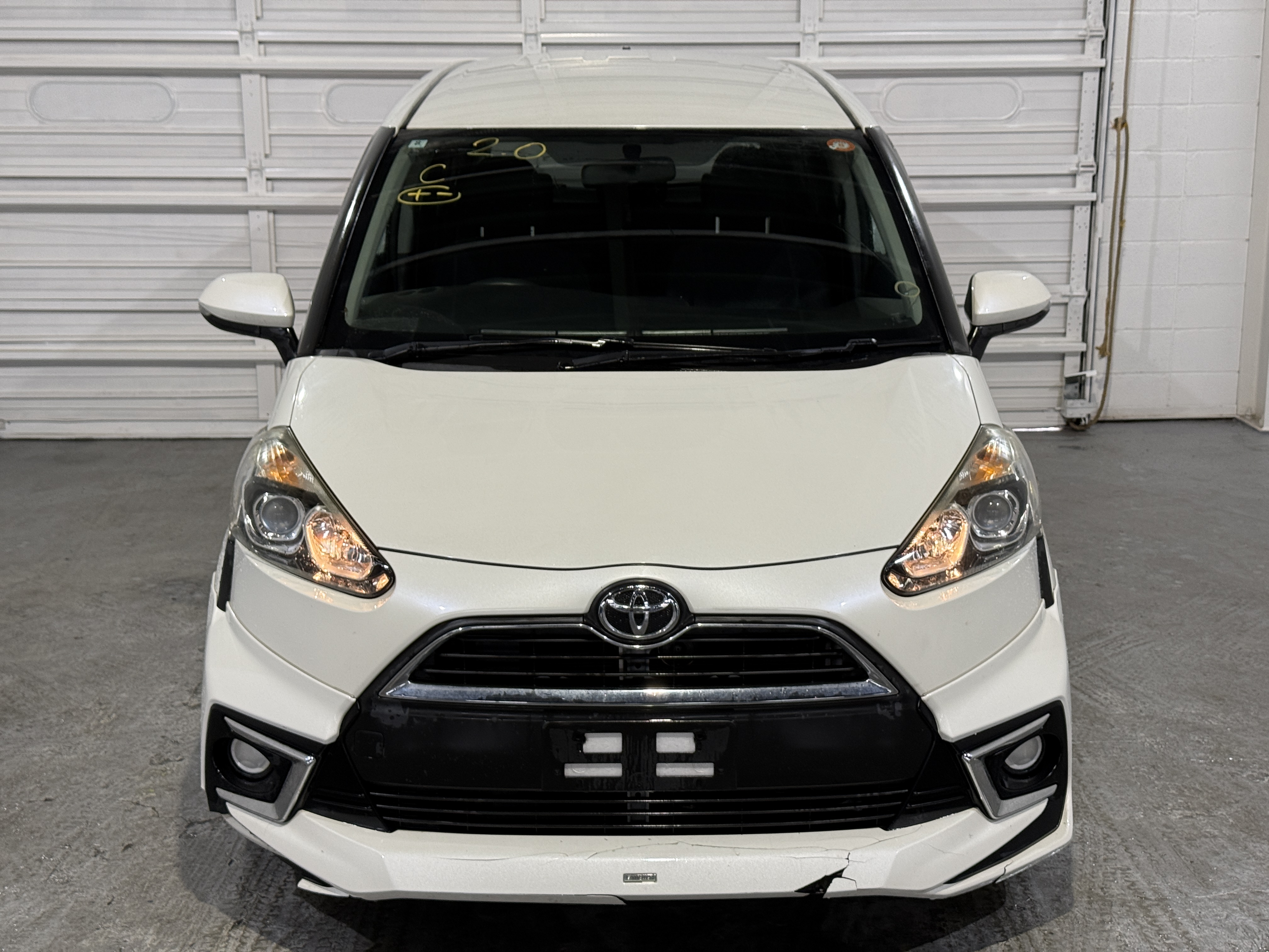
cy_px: 476
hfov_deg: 39.7
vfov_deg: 30.3
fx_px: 1760
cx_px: 634
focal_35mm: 48
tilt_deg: -12.4
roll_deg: +0.0
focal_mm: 6.76
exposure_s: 1/60
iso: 64
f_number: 1.78
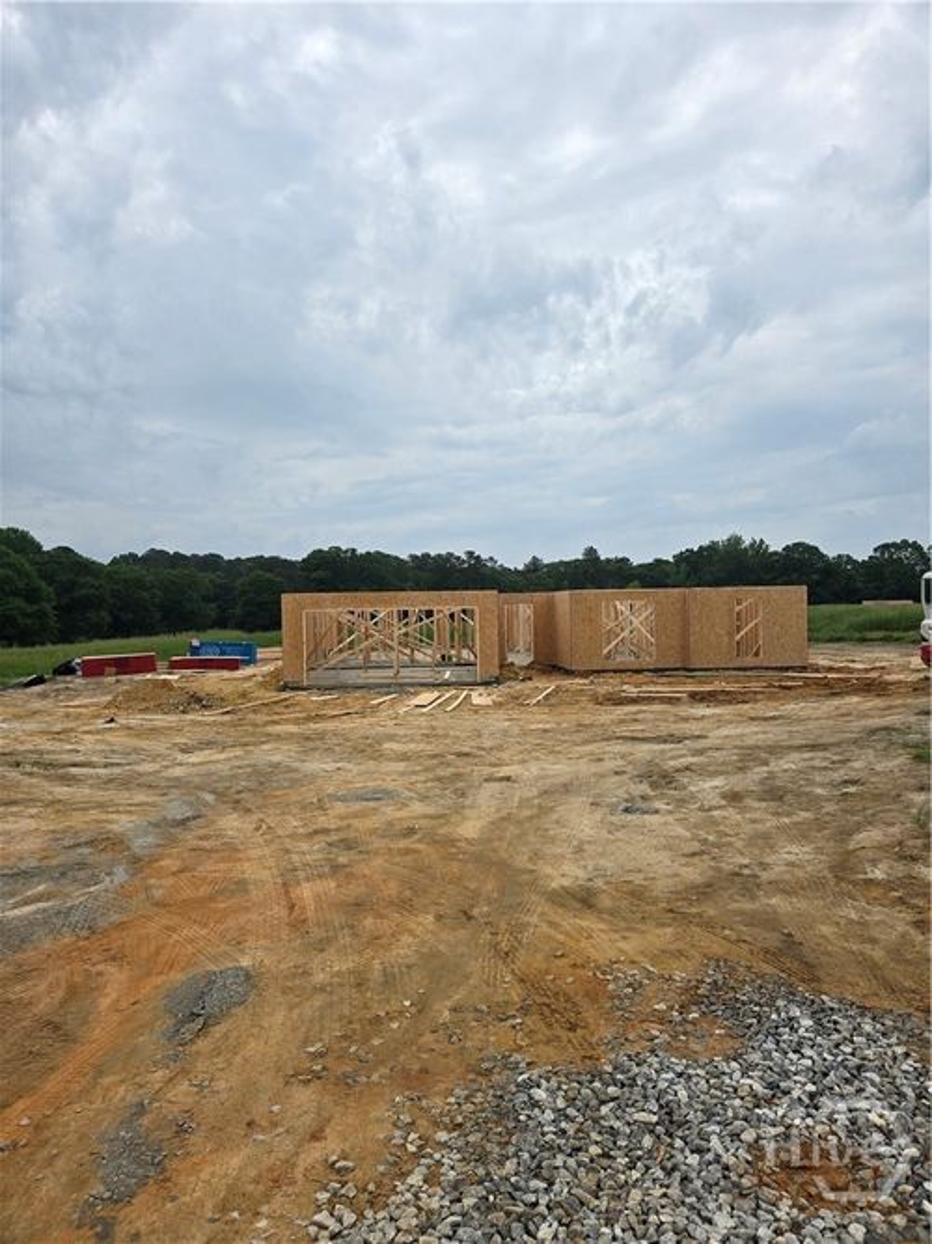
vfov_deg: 73.9
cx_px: 466
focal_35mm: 23
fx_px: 826
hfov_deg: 58.9
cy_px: 622
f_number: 1.8
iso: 25
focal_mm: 5.4
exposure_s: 1/1894
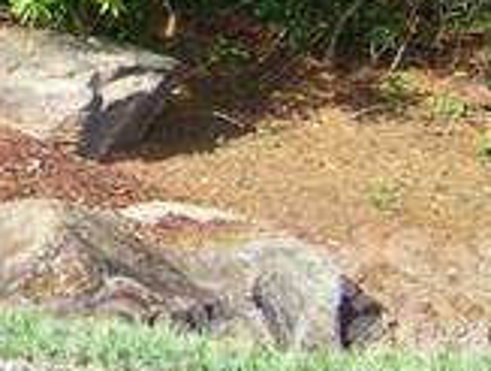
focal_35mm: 141
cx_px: -416
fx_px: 2004
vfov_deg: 10.0
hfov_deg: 12.6
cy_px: -308
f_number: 2.8
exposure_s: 1/400
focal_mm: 5.85
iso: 67
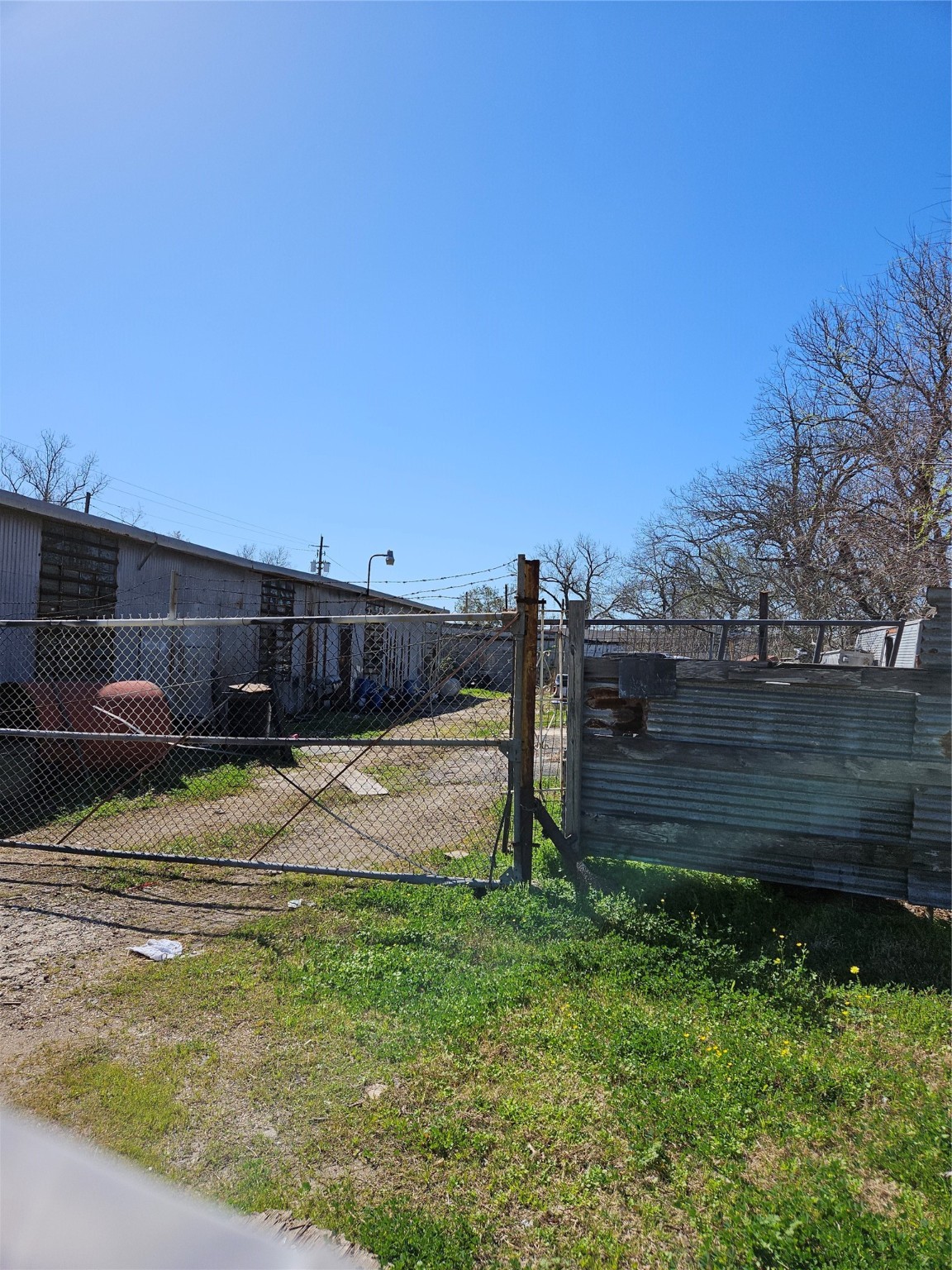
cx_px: 476
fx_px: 843
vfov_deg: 73.9
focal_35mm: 23
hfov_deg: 58.9
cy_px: 635
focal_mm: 5.4
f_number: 1.8
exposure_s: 1/2775
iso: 25
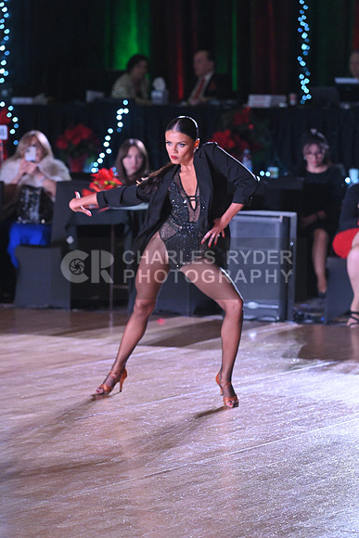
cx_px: 180
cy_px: 269
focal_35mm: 165
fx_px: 2466
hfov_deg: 8.3
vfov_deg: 12.4
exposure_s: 1/320
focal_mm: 165
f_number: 5
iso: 4000
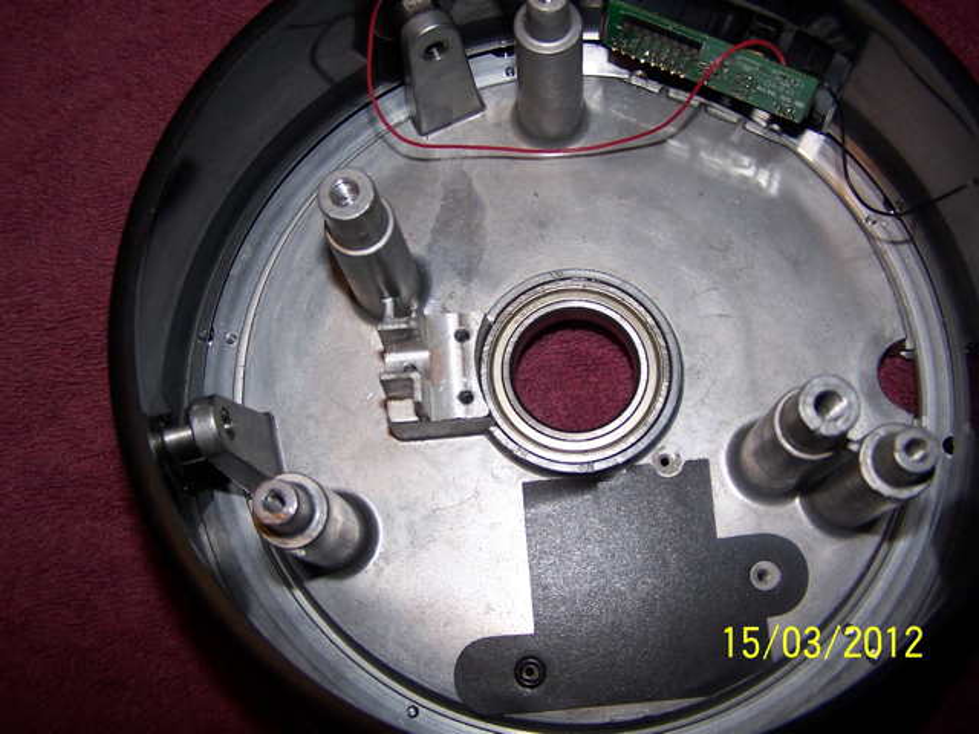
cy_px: 367
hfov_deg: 49.0
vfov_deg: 37.7
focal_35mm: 38
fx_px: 1075
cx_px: 490
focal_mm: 6.3
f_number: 2.8
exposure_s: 1/60
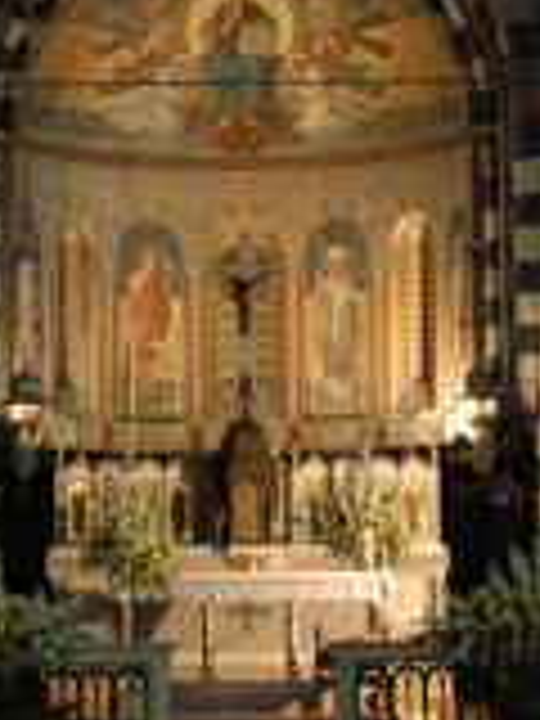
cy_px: 90
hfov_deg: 9.1
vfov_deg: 12.0
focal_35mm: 164
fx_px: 3411
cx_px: 254
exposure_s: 1/15
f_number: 4.2
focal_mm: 38
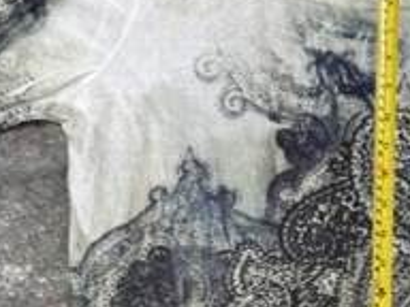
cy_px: 379
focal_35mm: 80
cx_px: 419
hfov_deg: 23.3
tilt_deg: -51.6
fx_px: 948
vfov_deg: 17.5
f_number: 1.78
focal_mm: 6.76
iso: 64
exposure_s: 1/271
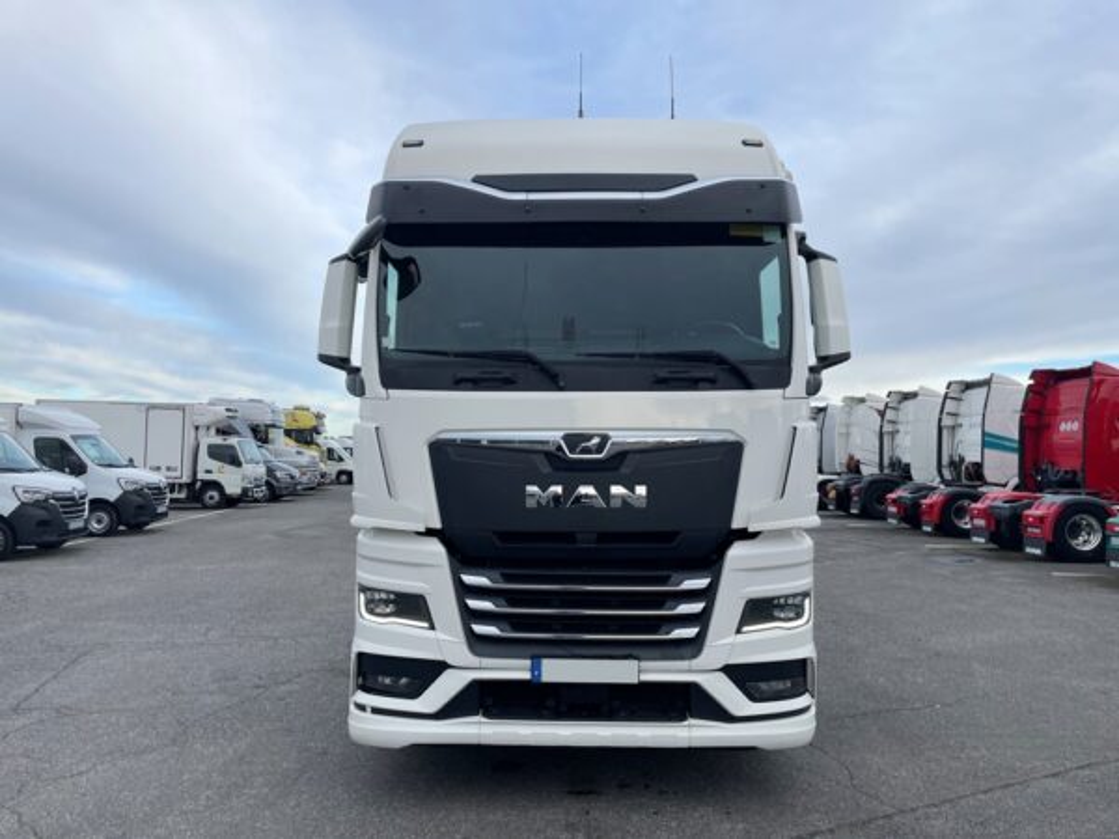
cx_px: 560
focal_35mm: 26
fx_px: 840
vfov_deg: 53.1
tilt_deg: +4.1
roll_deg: +1.1
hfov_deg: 67.3
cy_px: 420
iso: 32
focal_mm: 4.2
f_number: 1.6
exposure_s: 1/1082
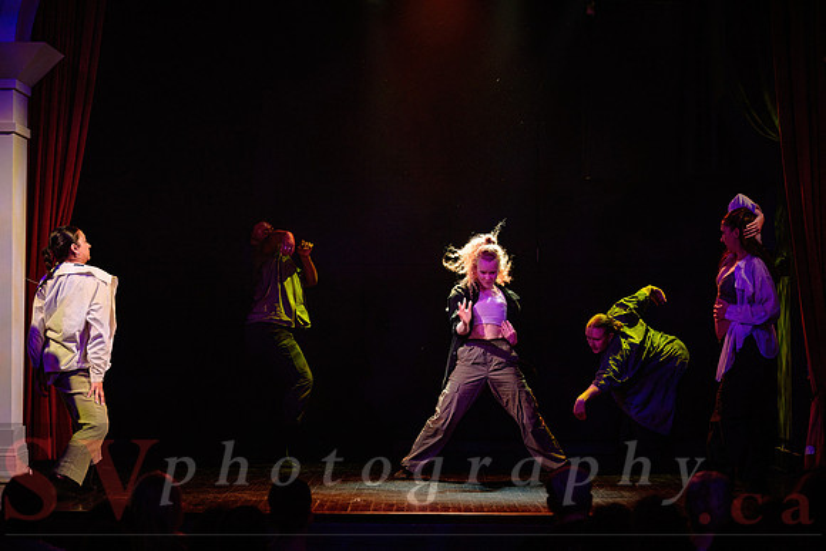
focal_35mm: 115
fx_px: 2635
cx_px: 395
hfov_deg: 17.8
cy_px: 288
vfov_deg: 11.9
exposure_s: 1/320
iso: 1600
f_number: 2.8
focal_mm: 110
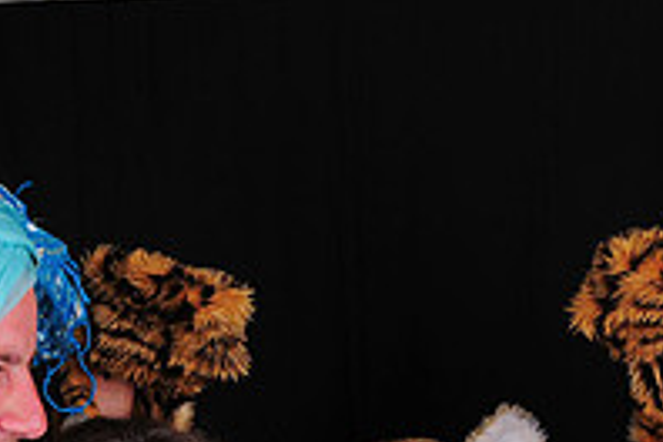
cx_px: 378
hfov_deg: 17.3
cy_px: 611
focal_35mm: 118
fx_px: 2182
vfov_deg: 11.2
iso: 200
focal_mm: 27
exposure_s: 1/125
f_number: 8
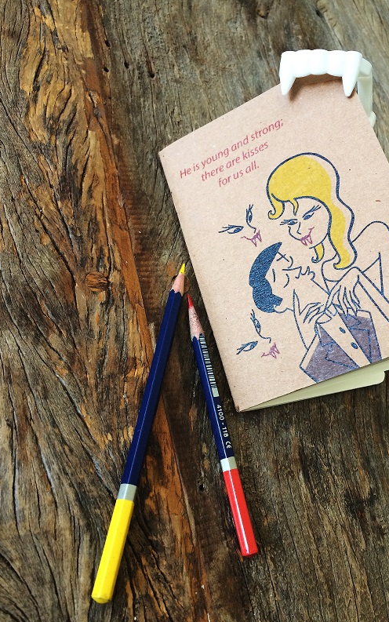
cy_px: 312
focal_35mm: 31
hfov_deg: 40.6
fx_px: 526
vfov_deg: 61.2
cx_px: 216
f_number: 2.2
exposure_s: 1/33
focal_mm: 4.15
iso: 64
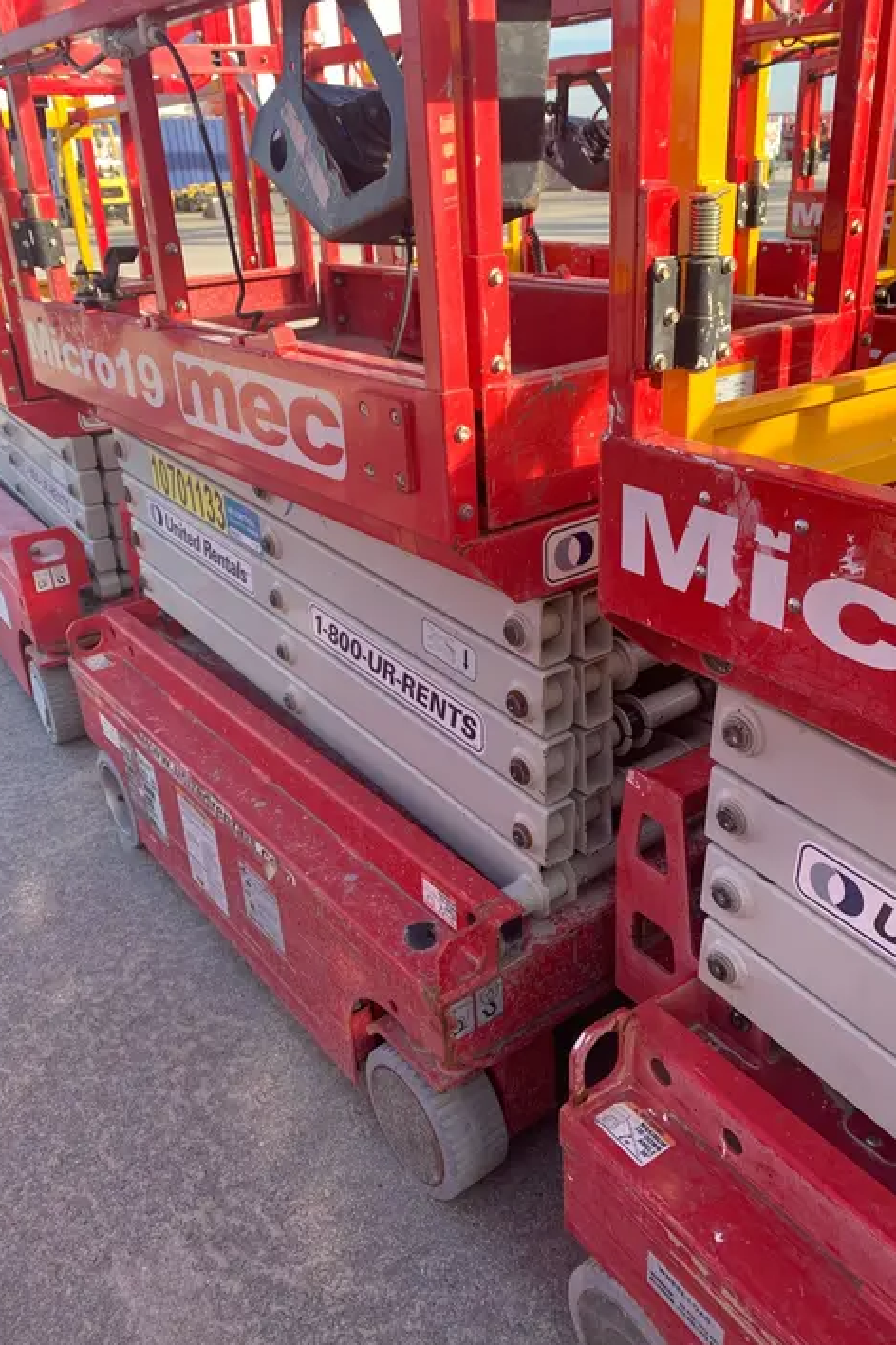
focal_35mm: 28
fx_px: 1045
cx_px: 463
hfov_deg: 46.4
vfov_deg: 65.5
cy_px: 664
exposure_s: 1/332
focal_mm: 4.25
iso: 25
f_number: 1.8
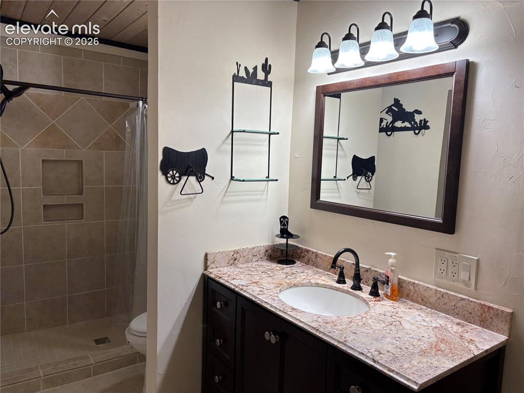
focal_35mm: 26
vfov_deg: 53.0
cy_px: 196
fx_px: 393
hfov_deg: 67.3
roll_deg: -1.3
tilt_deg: -5.6
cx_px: 262
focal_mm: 5.96
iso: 100
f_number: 1.6
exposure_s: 1/120
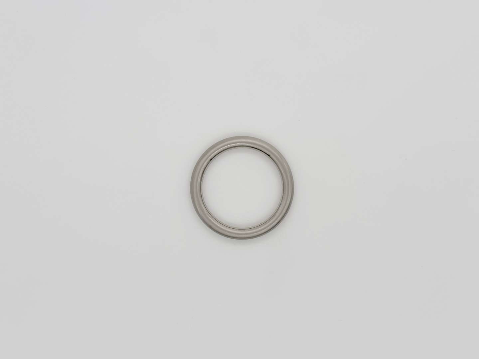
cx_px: 240
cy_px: 180
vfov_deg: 30.3
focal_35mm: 48
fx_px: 664
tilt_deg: -87.2
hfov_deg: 39.7
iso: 64
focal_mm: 6.86
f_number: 1.78
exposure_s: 1/2597
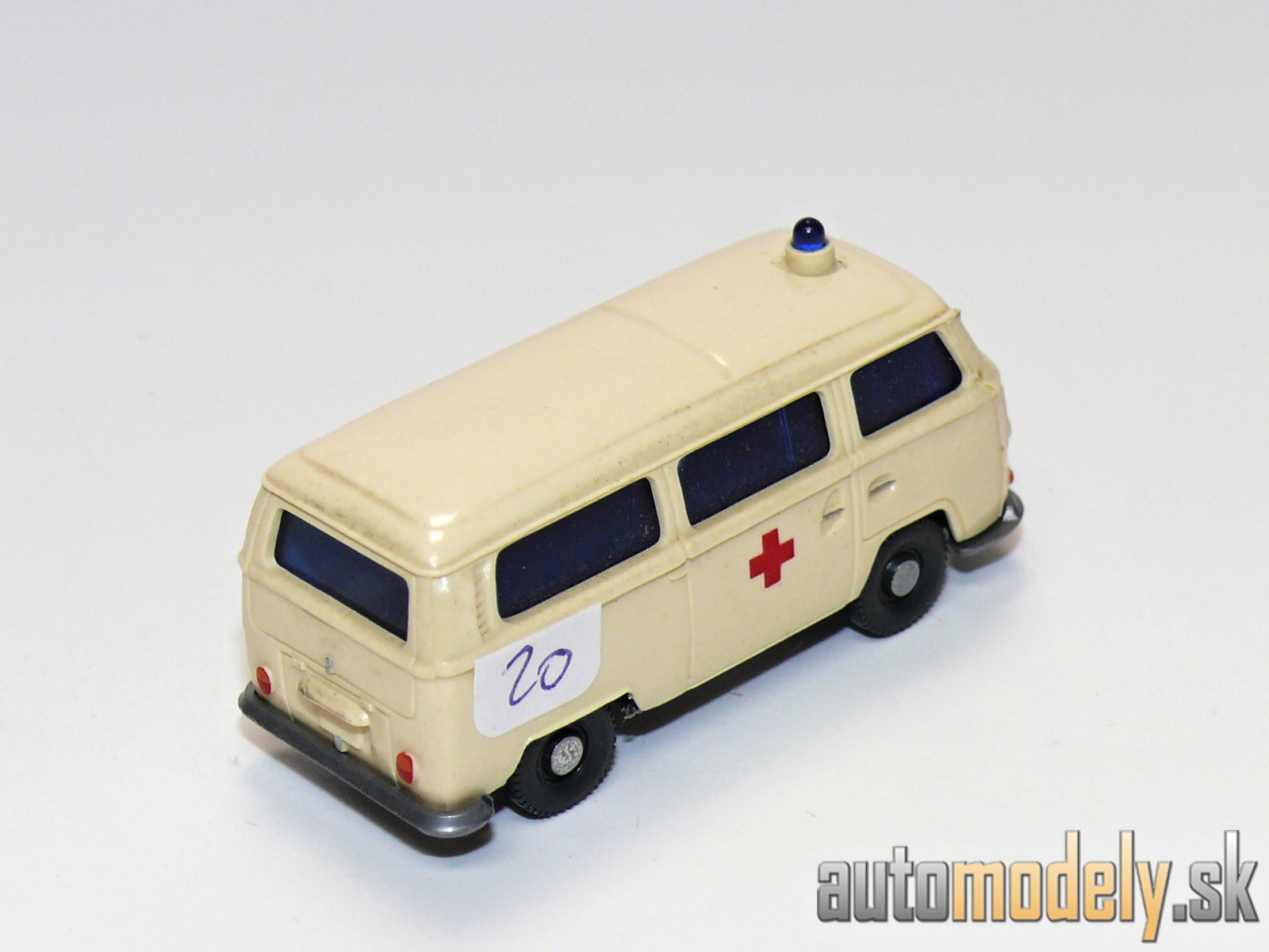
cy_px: 476
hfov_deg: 15.8
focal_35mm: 125
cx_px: 634
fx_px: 4582
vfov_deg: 11.9
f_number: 4
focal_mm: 14.8
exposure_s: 1/30
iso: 100
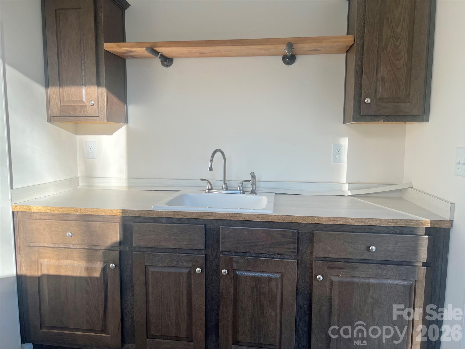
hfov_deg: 67.3
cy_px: 174
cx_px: 232
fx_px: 349
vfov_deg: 53.1
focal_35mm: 26
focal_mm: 5.7
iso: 40
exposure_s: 1/170
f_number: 1.5
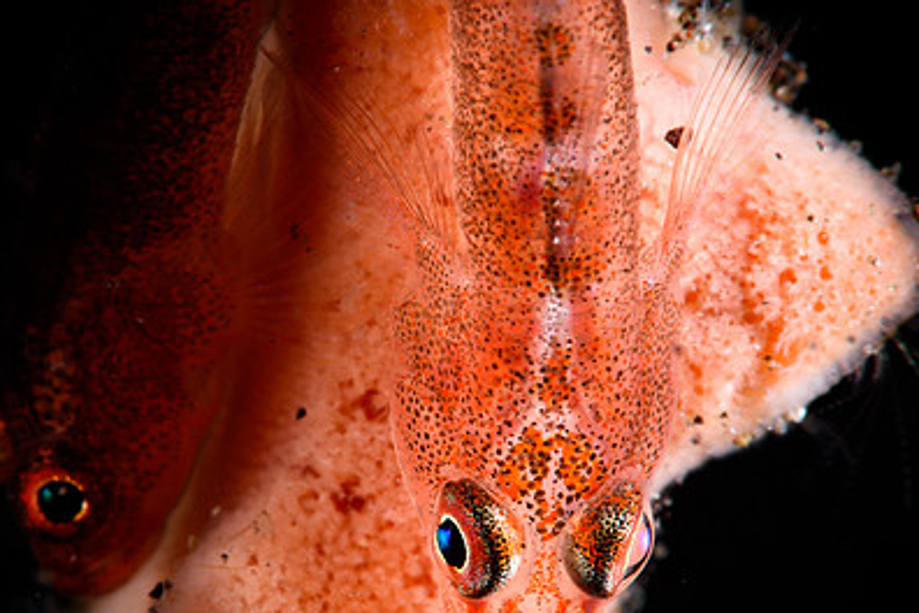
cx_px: 441
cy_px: 469
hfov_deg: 8.1
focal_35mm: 254
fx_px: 6484
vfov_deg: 5.4
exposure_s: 1/250
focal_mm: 105
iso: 100
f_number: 32
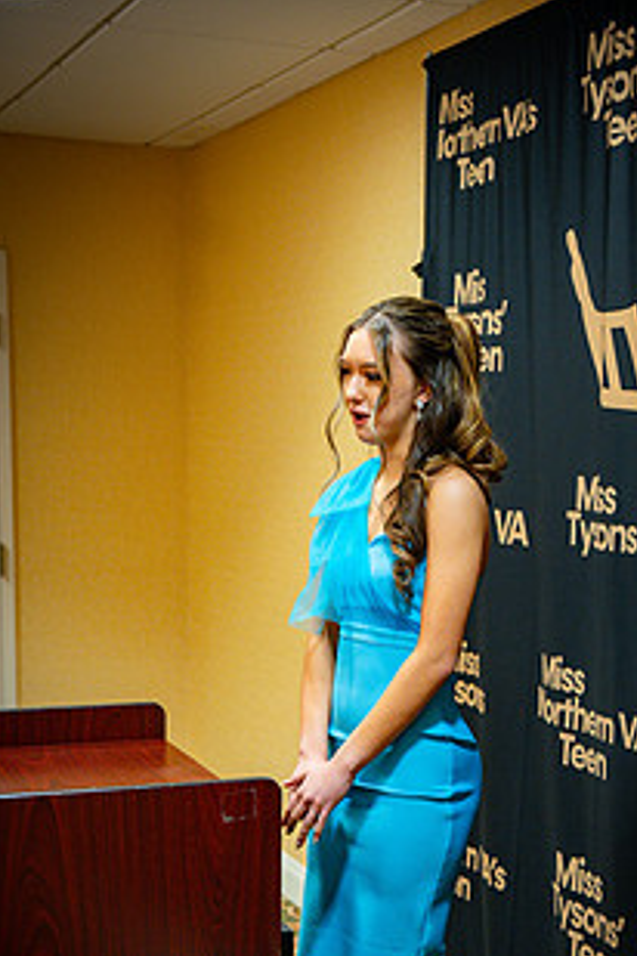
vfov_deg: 31.0
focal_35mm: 64
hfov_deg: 21.2
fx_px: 1699
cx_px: 411
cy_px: 684
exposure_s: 1/125
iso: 1600
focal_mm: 44
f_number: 2.8
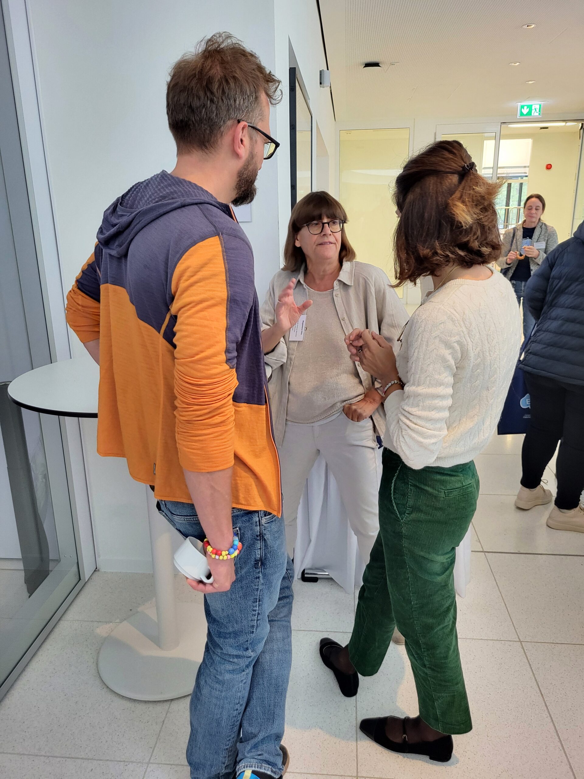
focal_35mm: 26
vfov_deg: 67.3
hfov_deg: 53.1
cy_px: 390
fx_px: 585
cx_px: 292
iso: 500
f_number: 1.8
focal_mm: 5.4
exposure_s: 1/50
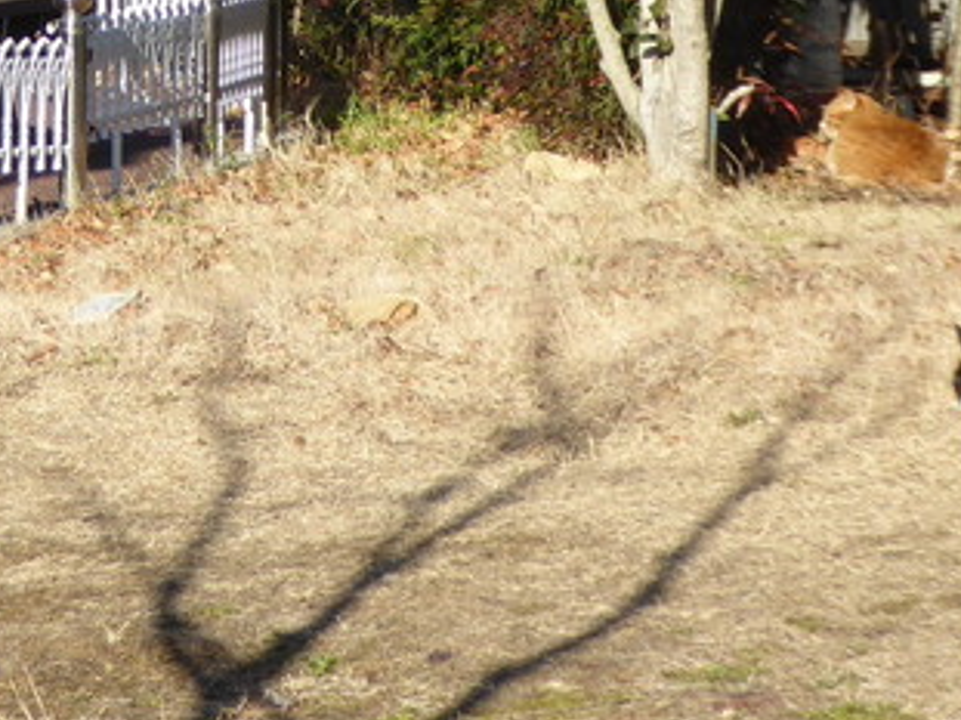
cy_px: -454
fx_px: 5939
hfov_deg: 9.1
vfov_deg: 6.8
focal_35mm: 214
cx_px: -192
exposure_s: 1/400
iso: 100
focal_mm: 11.7
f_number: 4.4
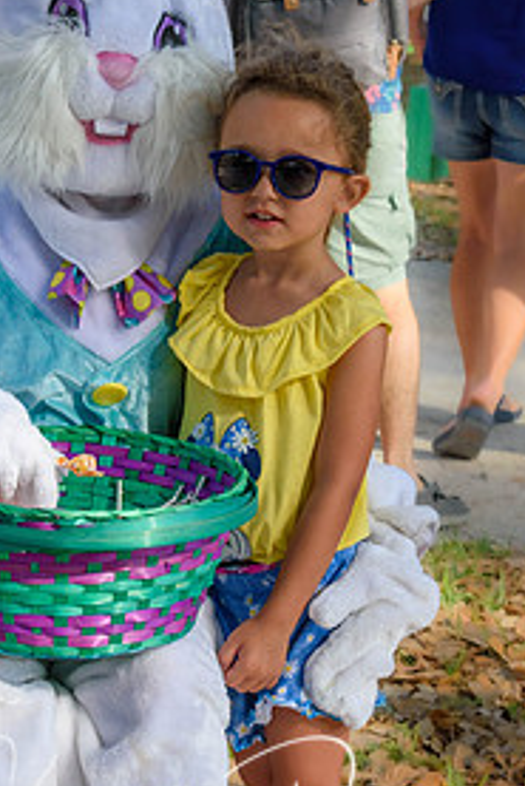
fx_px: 2927
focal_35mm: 134
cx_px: 148
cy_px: 326
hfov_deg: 10.2
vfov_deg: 15.3
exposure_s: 1/250
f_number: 8
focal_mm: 55
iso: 360
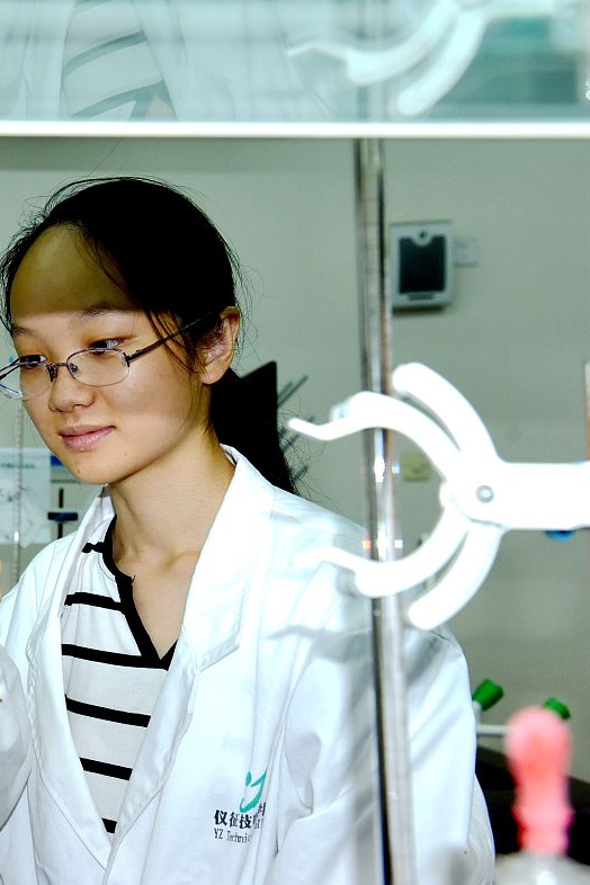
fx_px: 1352
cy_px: 445
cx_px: -83
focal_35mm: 55
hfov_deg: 22.9
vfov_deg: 36.2
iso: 1600
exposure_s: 1/200
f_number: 5.6
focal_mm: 36
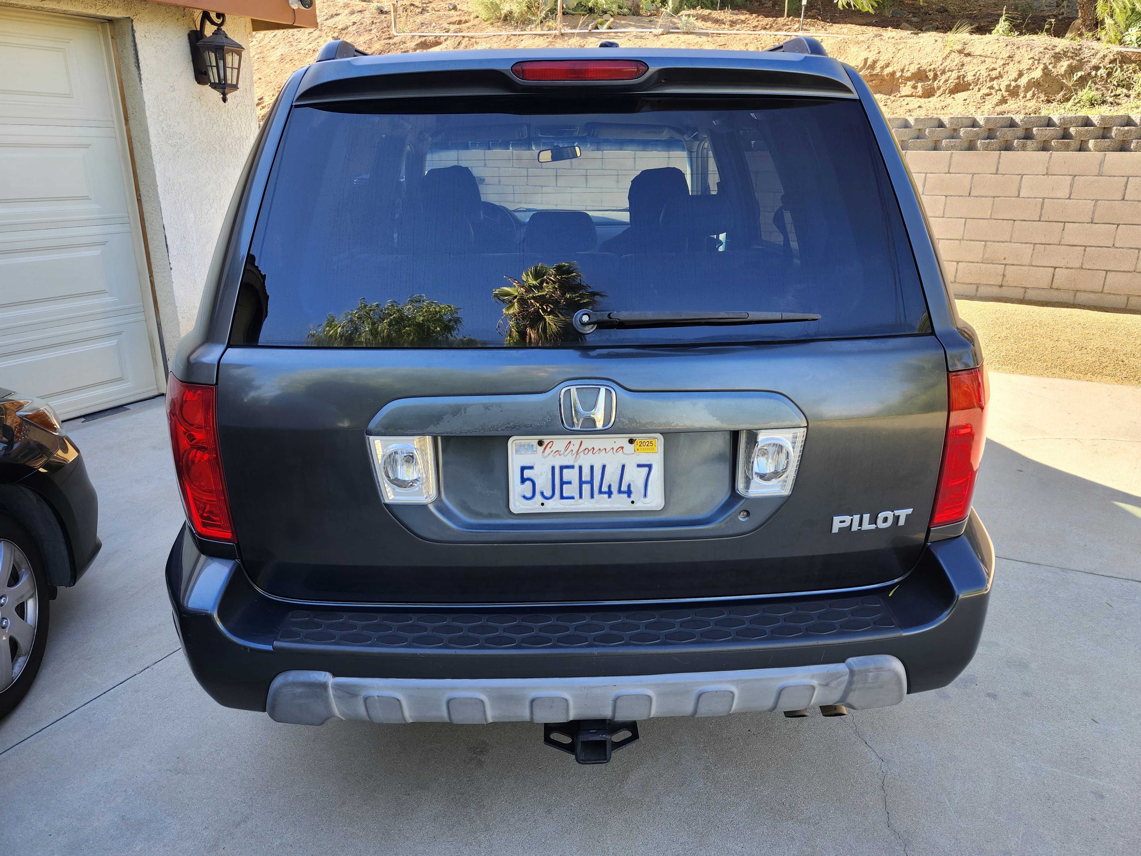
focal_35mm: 23
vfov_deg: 58.9
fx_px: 758
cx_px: 570
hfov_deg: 73.9
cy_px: 428
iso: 32
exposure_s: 1/180
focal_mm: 5.54
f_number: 1.8
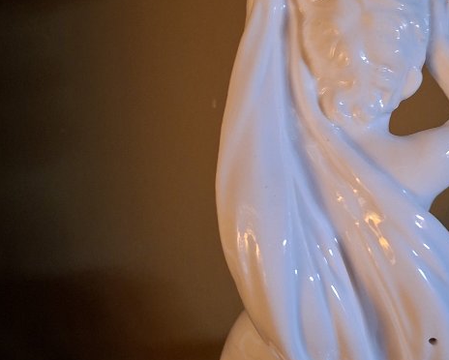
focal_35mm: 58
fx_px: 771
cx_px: 371
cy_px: 104
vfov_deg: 26.0
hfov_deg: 31.5
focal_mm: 5.54
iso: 800
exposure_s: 1/25
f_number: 1.8
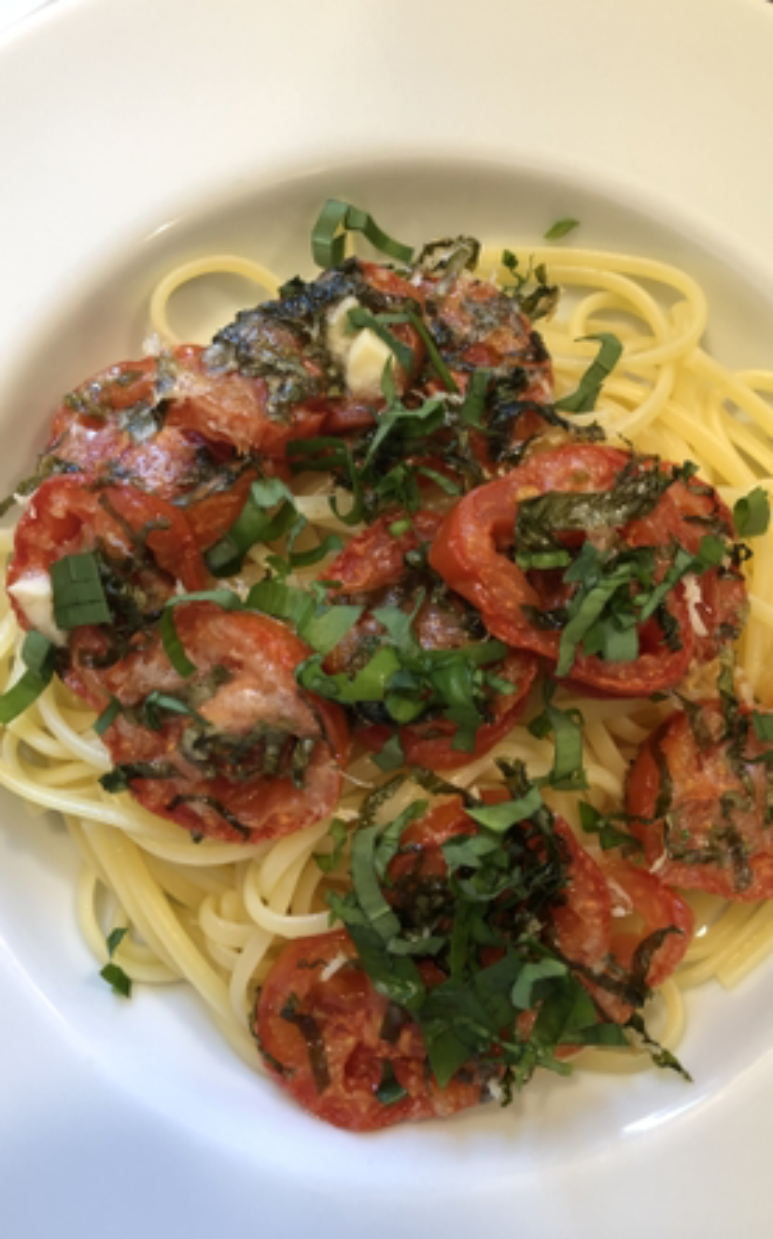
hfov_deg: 41.8
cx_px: 394
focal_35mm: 30
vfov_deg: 62.9
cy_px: 615
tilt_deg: -85.9
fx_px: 1012
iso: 40
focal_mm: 3.99
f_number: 1.8
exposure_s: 1/20
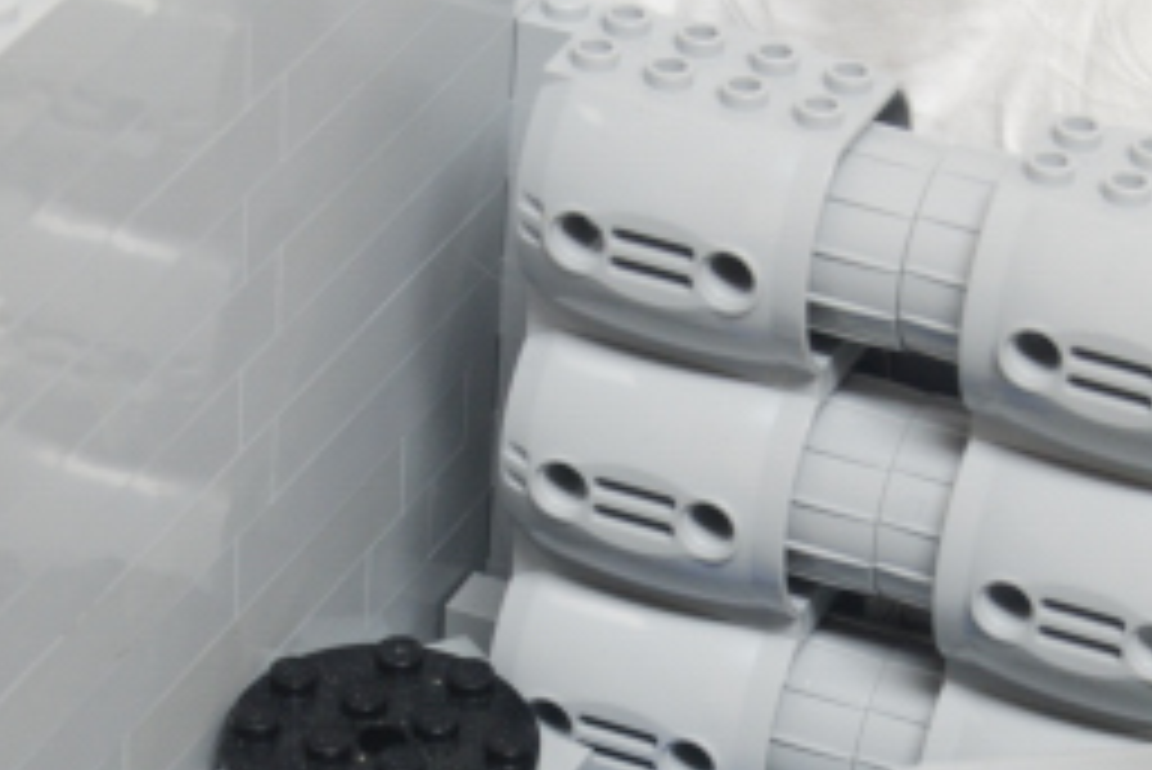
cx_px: 738
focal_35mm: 206
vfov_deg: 6.7
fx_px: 6603
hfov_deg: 10.0
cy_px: 531
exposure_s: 1/1.3
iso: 400
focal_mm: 55
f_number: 11
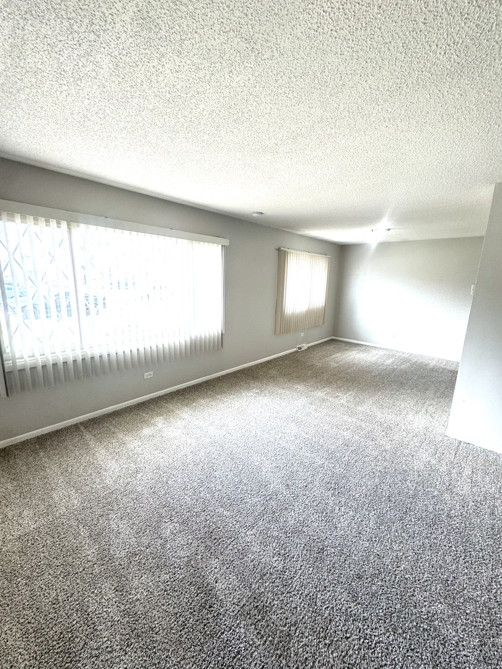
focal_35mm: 14
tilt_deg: -11.8
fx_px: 271
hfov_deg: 85.7
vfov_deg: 102.1
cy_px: 334
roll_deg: -1.4
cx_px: 251
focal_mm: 2.22
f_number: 2.2
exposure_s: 1/120
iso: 125
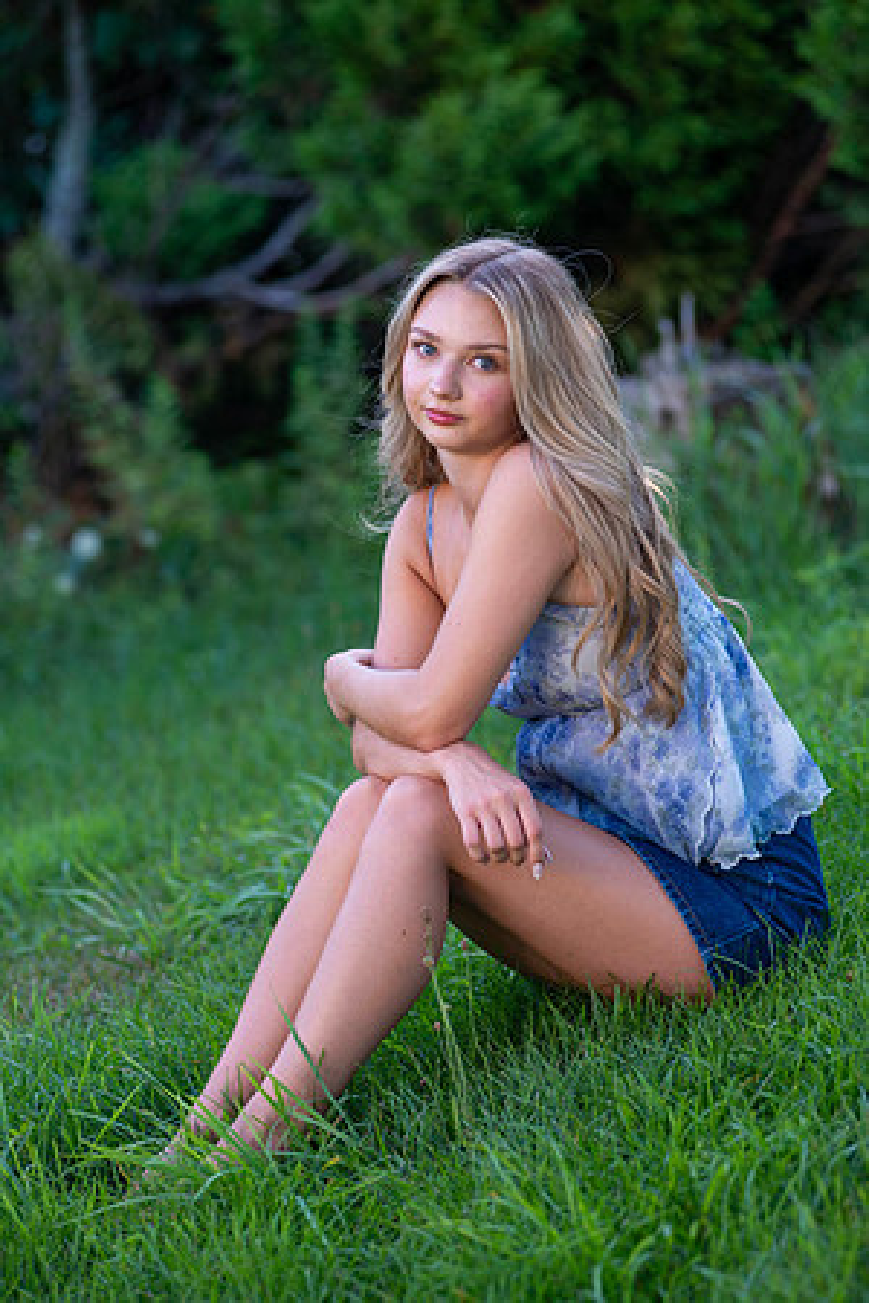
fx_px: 4055
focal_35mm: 112
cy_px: 652
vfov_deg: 18.3
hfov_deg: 12.2
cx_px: 434
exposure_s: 1/200
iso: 160
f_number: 4
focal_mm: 112
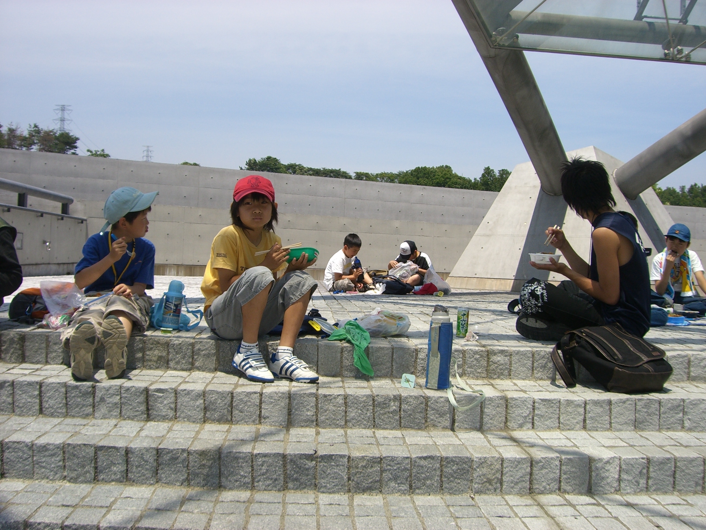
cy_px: 265
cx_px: 353
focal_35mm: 38
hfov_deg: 49.0
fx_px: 775
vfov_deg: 37.7
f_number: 4.3
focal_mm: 6.2
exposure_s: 1/640
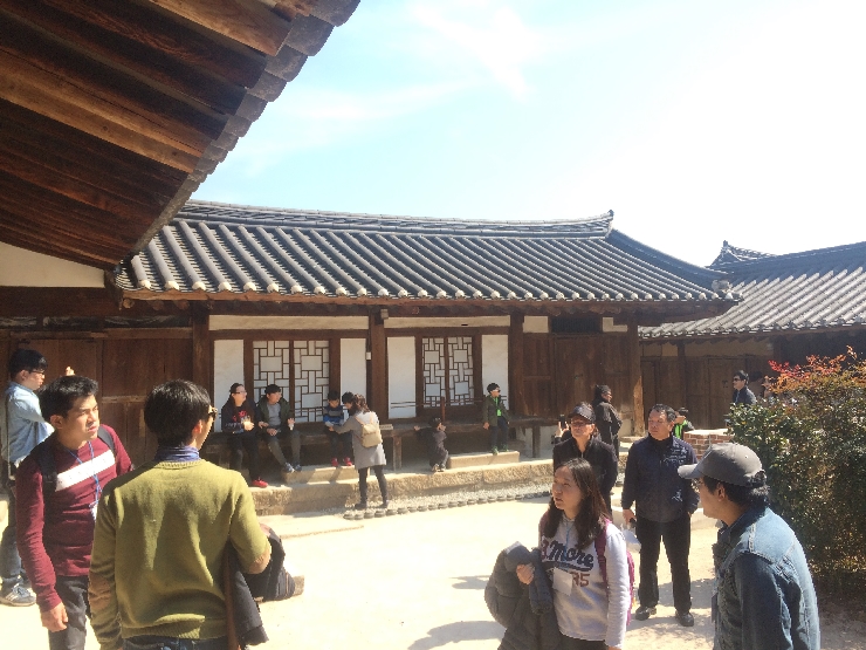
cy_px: 325
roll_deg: +2.4
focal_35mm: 29
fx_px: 726
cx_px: 433
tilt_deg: +0.8
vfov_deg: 48.2
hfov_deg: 61.7
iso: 32
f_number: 2.2
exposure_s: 1/873
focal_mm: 4.15
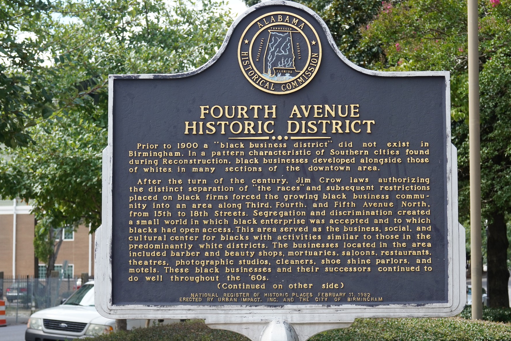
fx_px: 724
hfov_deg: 38.8
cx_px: 283
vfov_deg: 26.5
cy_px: 178
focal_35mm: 51
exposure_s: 1/100
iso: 400
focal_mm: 45
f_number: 8
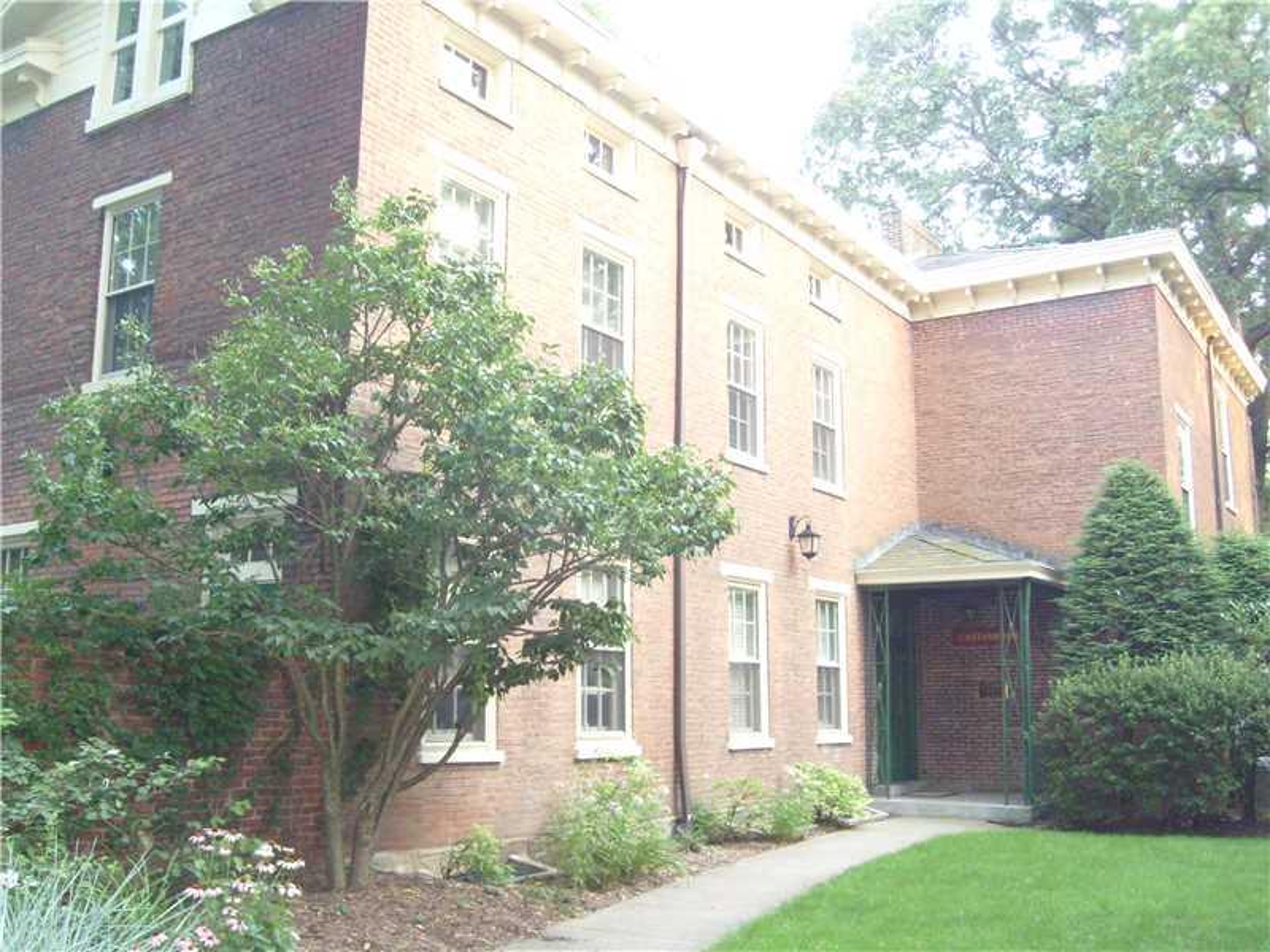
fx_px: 1284
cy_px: 476
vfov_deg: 40.7
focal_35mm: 35
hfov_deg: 52.6
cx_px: 635
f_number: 2.8
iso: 320
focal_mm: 5.8
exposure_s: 1/45
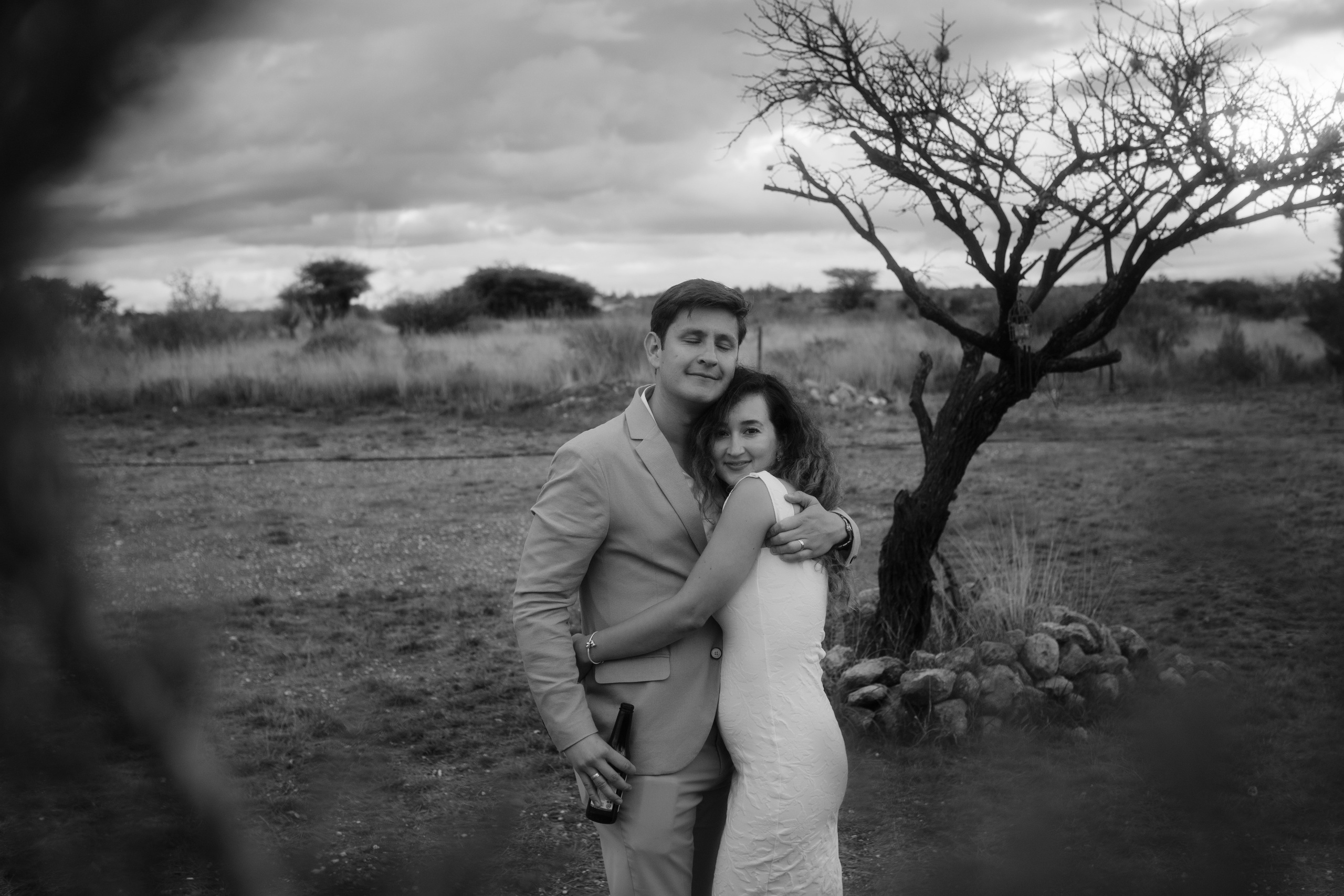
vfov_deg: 29.9
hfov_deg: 43.6
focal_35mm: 45
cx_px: 672
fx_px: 1680
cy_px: 448
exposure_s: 1/320
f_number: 3.2
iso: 200
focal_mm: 30
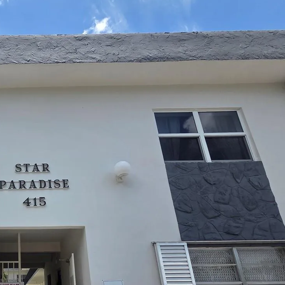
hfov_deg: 52.7
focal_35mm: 25
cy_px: 217
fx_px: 233
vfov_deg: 59.3
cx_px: 13
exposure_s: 1/2000
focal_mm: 2.2
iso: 64
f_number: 2.2
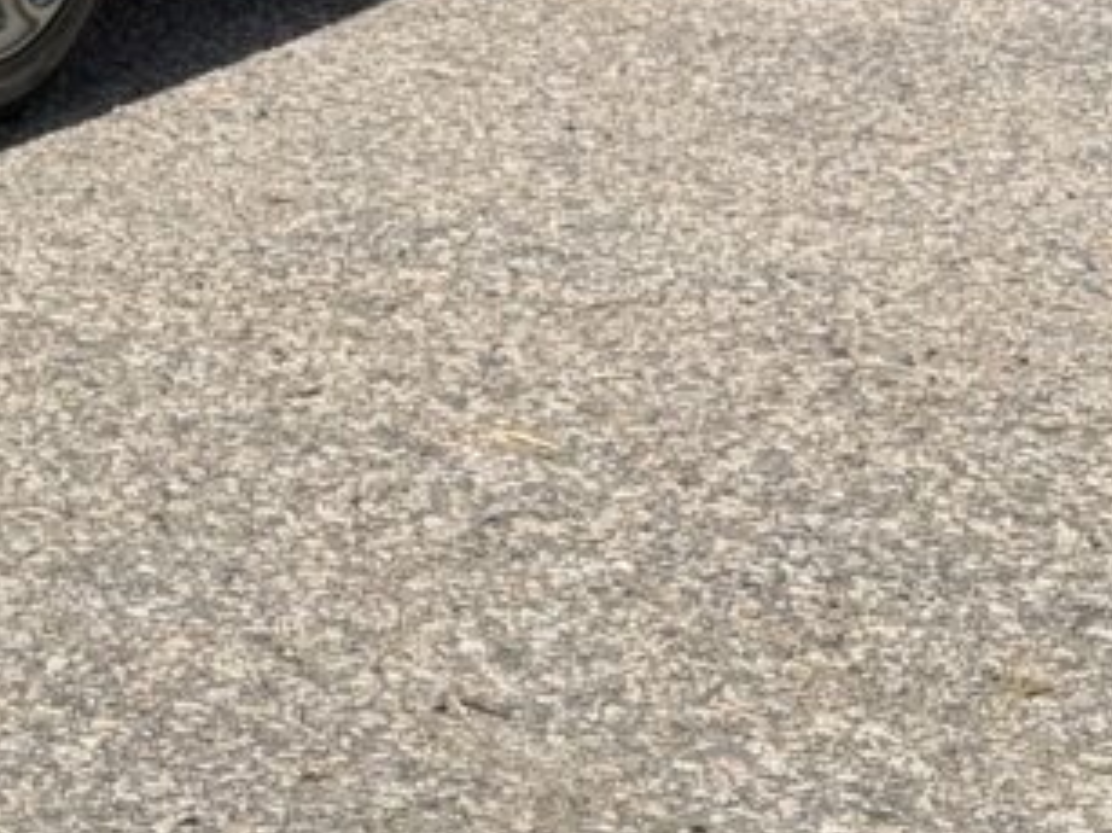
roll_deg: -2.5
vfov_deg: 9.0
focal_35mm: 160
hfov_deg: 11.9
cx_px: -424
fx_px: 5138
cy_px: -518
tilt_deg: -7.2
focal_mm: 6.76
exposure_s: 1/6024
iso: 80
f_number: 1.78
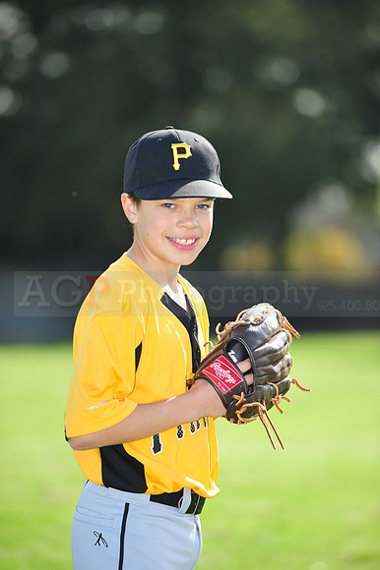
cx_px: 190
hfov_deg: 6.9
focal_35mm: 200
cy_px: 285
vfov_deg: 10.3
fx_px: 3170
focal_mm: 200
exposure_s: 1/1250
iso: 400
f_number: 4.5
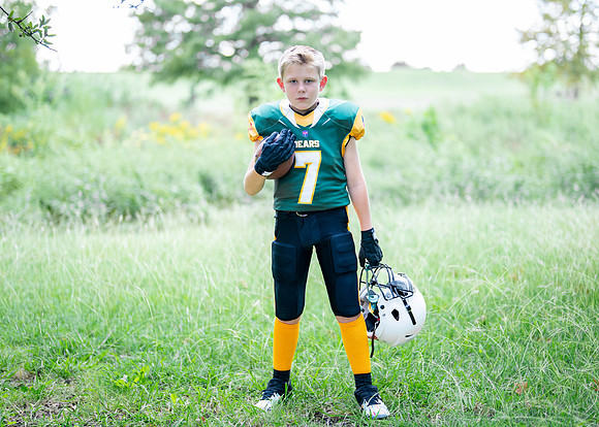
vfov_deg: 23.8
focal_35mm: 60
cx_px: 316
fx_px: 1016
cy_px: 205
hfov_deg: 32.8
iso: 320
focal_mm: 50
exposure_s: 1/1250
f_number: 1.2
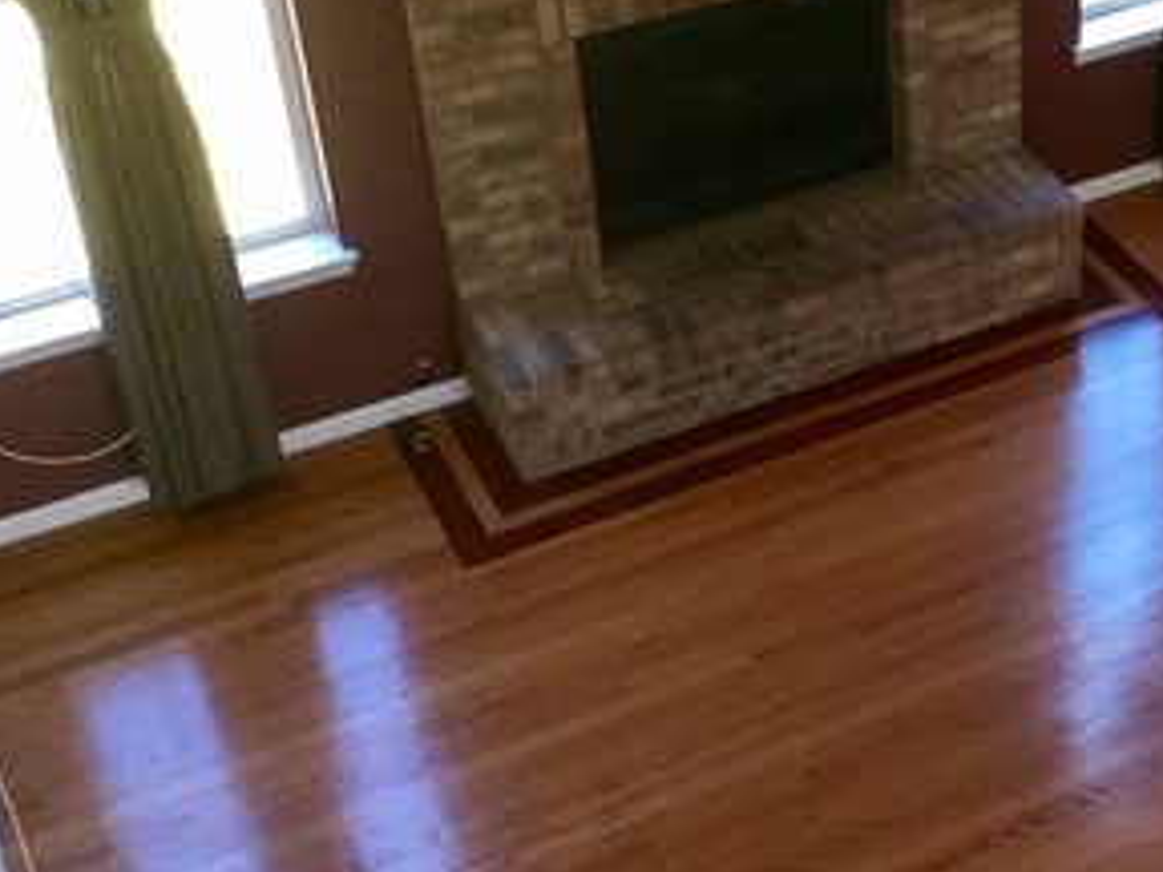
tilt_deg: -33.1
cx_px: 1151
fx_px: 2318
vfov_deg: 21.0
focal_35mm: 69
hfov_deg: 26.7
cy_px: 170
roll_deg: -1.3
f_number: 2.4
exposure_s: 1/30
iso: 100
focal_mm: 3.3
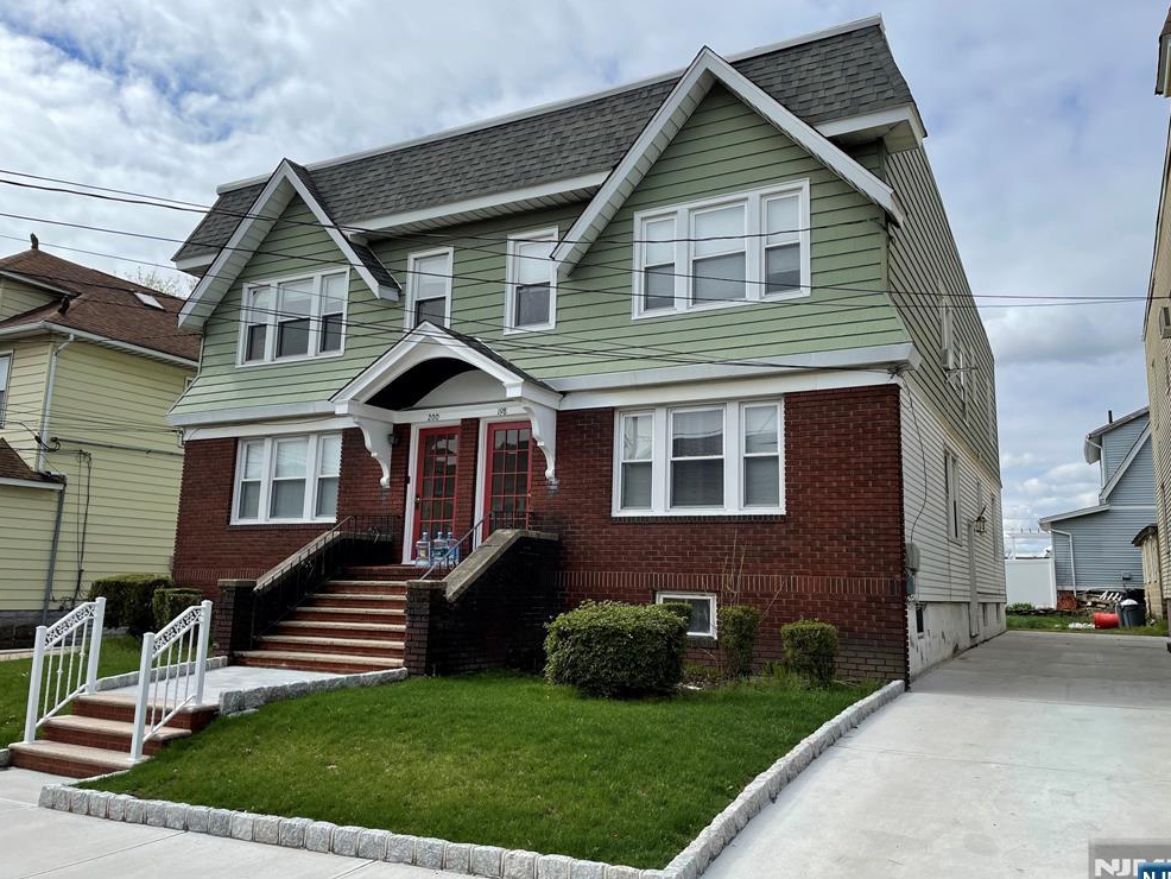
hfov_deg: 65.3
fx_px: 914
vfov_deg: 51.4
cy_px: 440
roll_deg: -1.2
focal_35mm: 27
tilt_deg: +9.4
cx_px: 601
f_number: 1.6
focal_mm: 4.2
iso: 32
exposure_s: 1/3731
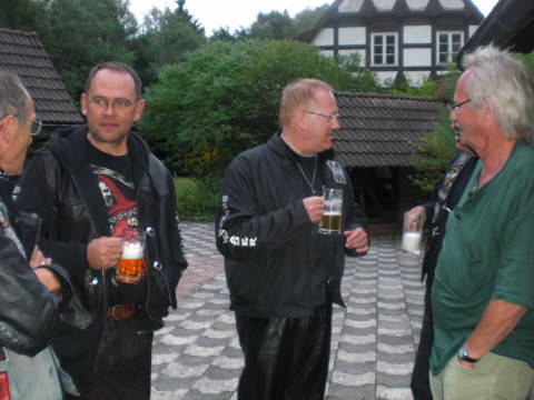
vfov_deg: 37.7
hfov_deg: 49.0
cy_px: 200
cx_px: 267
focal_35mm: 38
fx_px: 586
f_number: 3.1
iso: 200
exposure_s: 1/30
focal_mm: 6.3
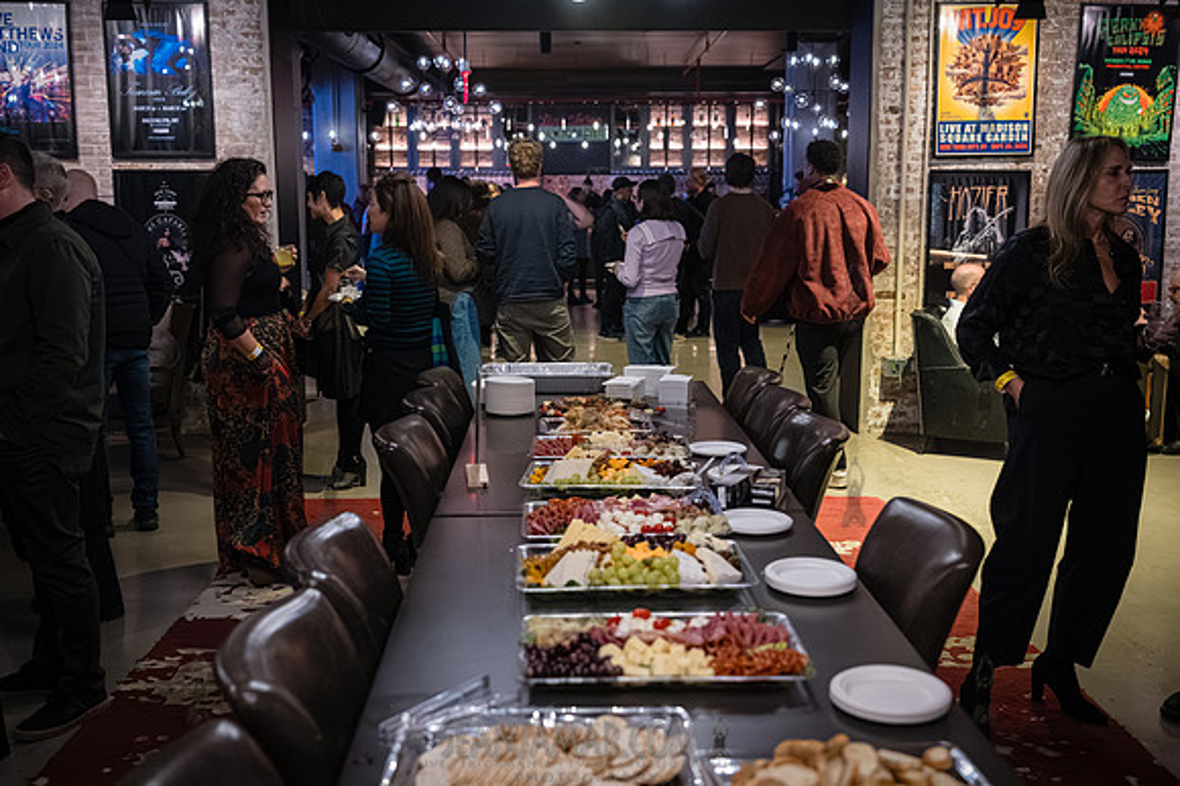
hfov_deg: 53.9
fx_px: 1161
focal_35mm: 35
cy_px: 393
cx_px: 586
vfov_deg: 37.4
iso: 12800
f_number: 2.8
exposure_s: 1/250
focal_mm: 35
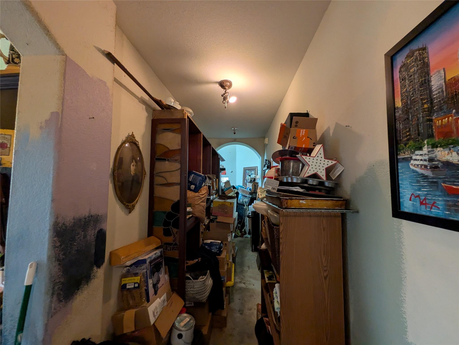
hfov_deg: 102.1
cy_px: 172
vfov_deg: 85.7
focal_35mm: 14
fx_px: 186
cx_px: 230
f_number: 2.2
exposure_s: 1/24
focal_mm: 1.85
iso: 202
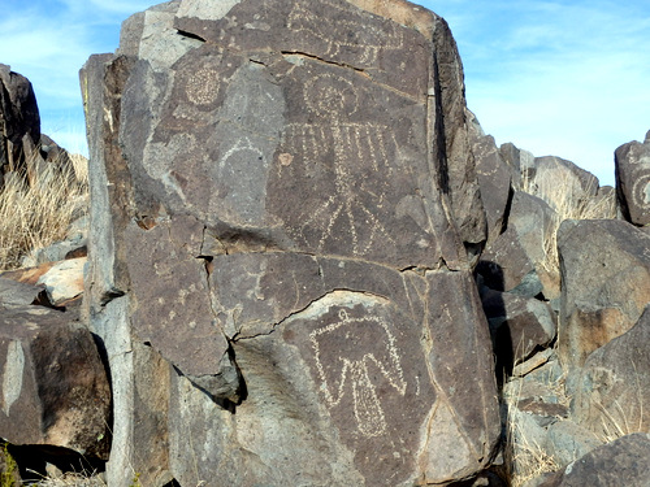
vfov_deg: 29.7
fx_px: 920
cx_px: 325
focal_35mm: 49
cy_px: 244
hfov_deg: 38.9
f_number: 4.9
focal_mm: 8.8
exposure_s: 1/640
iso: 125
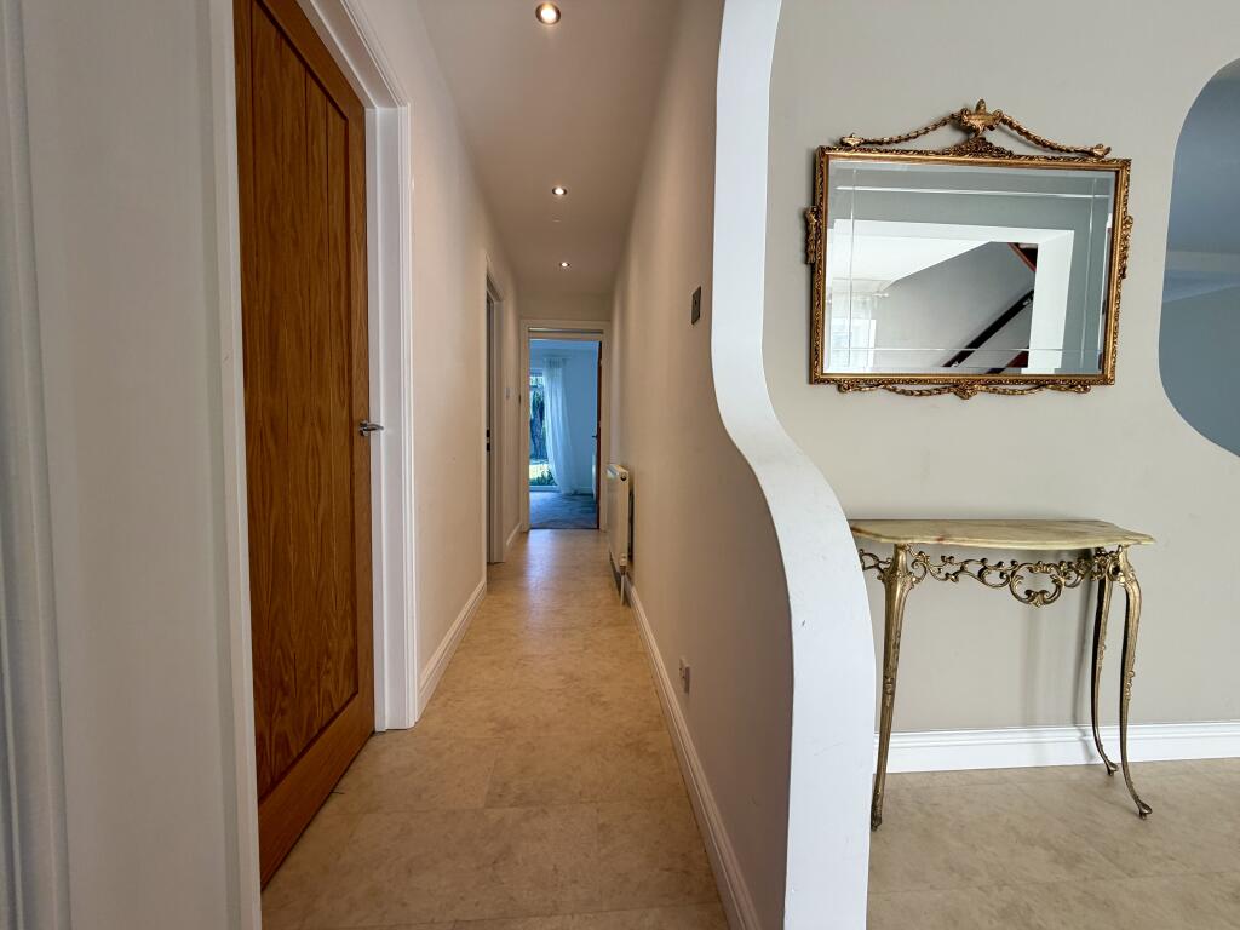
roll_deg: -0.3
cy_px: 465
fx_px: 502
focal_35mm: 14
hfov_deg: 102.1
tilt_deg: -3.6
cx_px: 620
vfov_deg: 85.7
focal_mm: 2.22
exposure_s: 1/121
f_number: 2.2
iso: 80
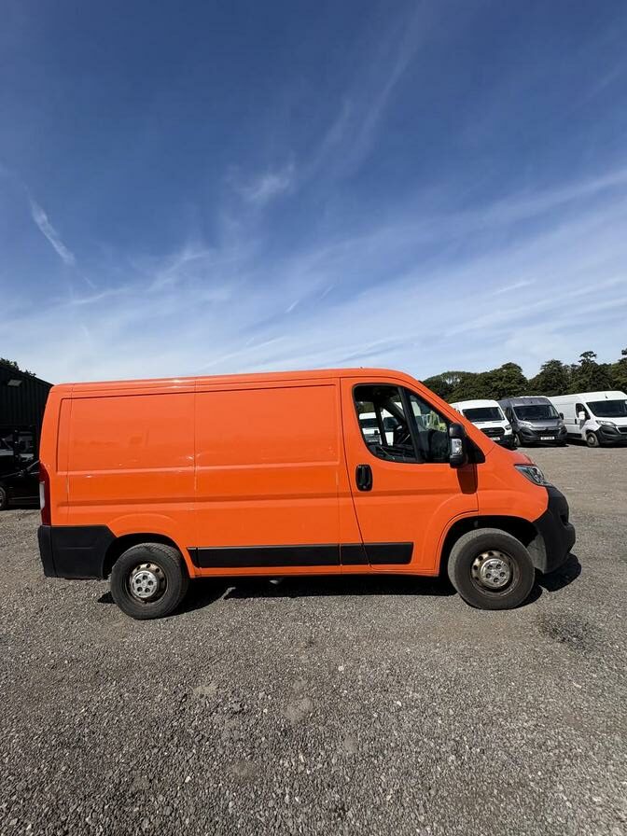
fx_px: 338
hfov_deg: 85.7
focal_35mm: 14
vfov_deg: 102.1
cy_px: 418
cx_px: 314
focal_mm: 2.22
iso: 40
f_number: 2.2
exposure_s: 1/2494
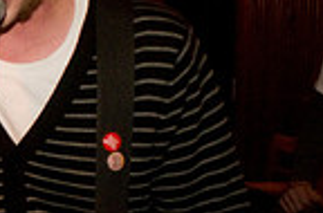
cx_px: -325
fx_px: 1082
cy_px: 160
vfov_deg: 11.2
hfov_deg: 14.2
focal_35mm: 121
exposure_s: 1/40
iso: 1000
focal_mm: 20
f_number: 2.8
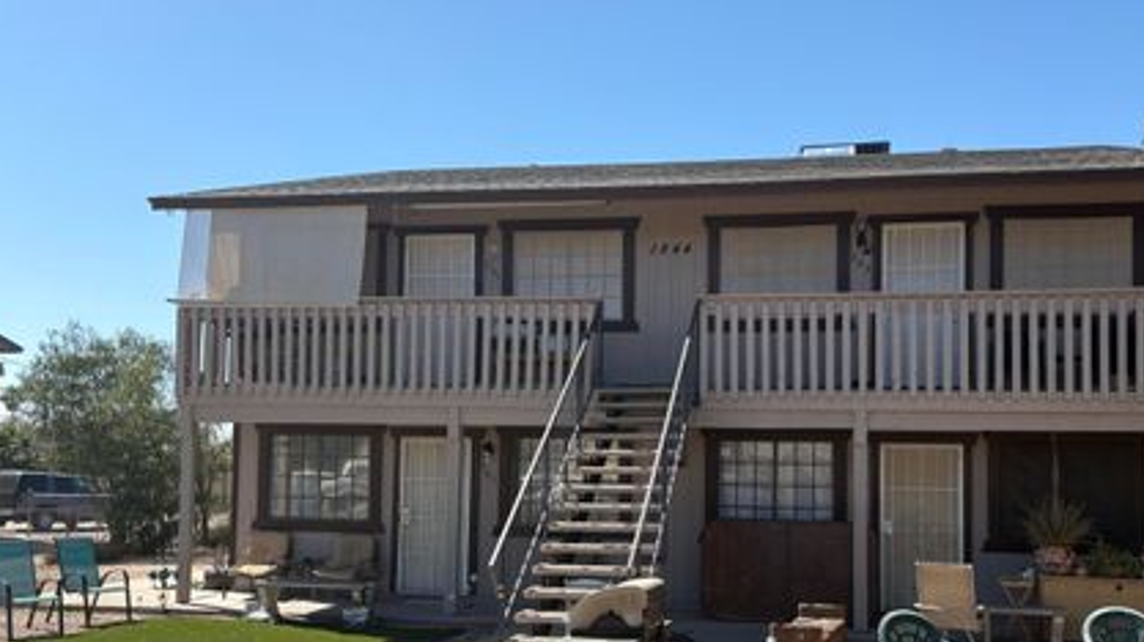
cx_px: 656
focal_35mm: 34
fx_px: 1031
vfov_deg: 34.3
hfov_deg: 57.8
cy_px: 421
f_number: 1.6
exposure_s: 1/2639
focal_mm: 5.96
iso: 50
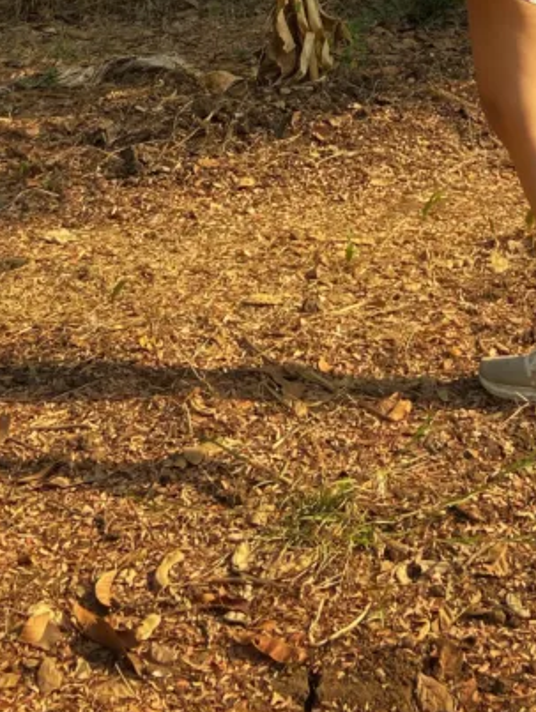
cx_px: 432
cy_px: -145
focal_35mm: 66
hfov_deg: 22.0
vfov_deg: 26.2
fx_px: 1360
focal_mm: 4.25
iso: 32
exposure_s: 1/350
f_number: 1.8
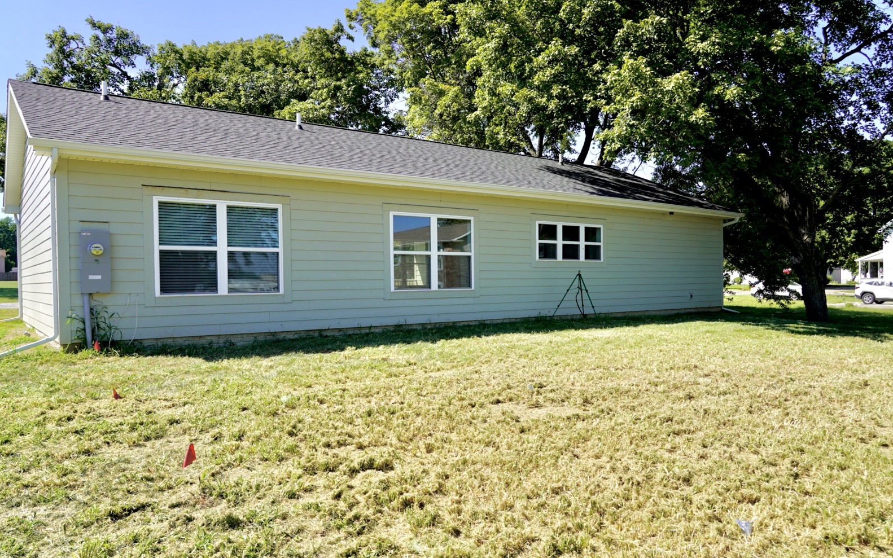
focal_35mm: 25
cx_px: 445
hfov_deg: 72.5
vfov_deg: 49.3
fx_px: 608
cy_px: 296
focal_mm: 24
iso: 100
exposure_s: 1/320
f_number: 5.6
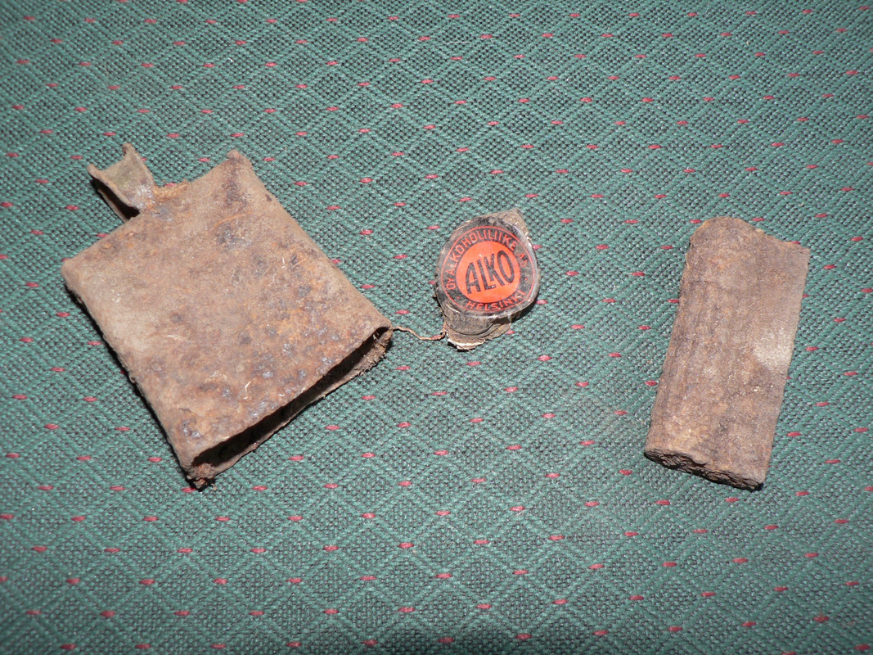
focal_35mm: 36
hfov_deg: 51.4
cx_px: 436
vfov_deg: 39.6
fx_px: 908
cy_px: 328
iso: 100
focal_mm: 6
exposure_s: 1/60
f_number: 2.8
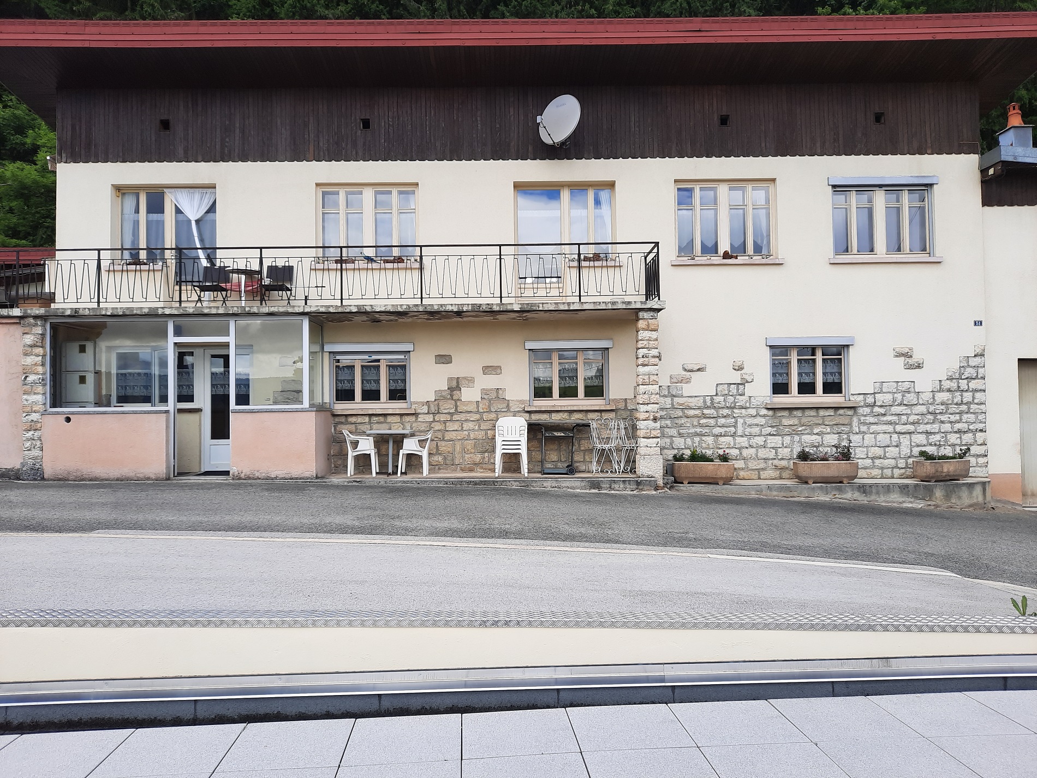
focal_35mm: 25
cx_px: 518
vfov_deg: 54.9
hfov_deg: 69.4
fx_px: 749
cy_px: 389
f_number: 2
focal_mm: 4.6
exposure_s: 1/459
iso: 32
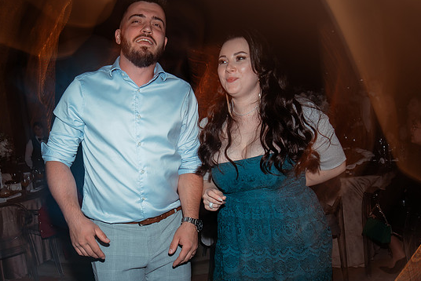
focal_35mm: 35
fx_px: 410
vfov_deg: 37.7
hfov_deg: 53.3
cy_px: 176
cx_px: 139
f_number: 8
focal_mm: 24
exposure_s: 1/4
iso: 100
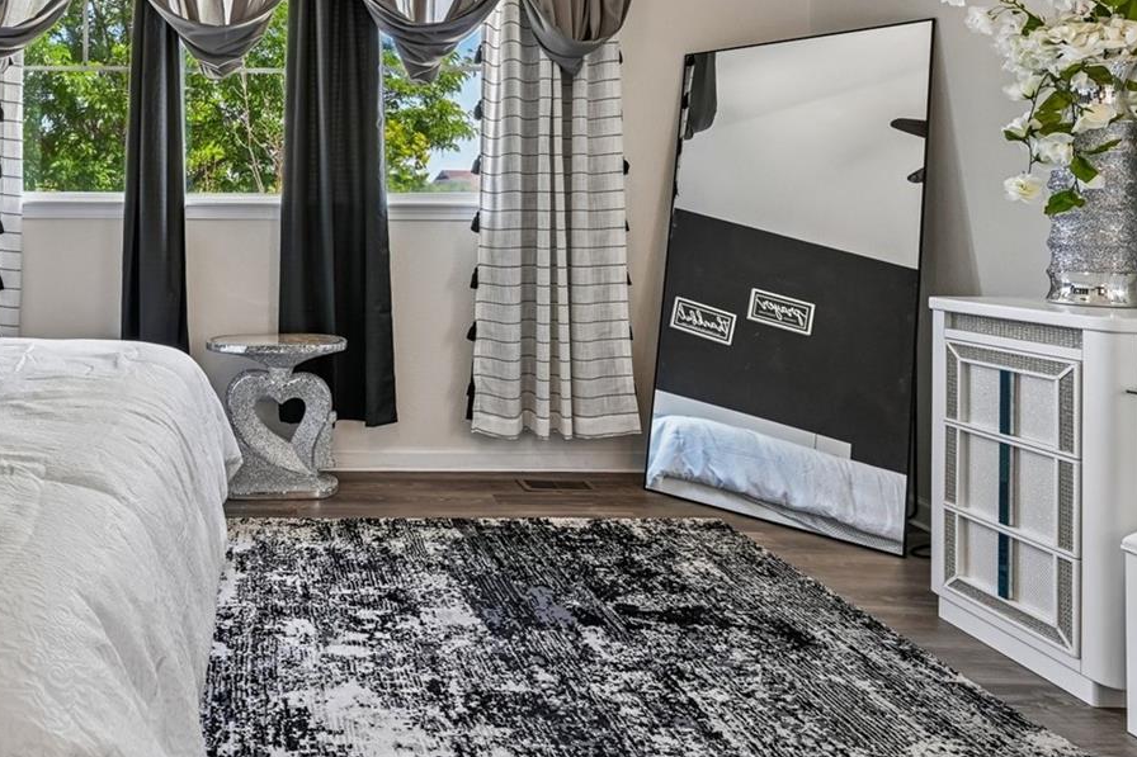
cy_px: 207
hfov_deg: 65.8
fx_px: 789
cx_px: 247
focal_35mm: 25
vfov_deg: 49.6
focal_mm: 14
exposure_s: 1/15
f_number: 10
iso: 400
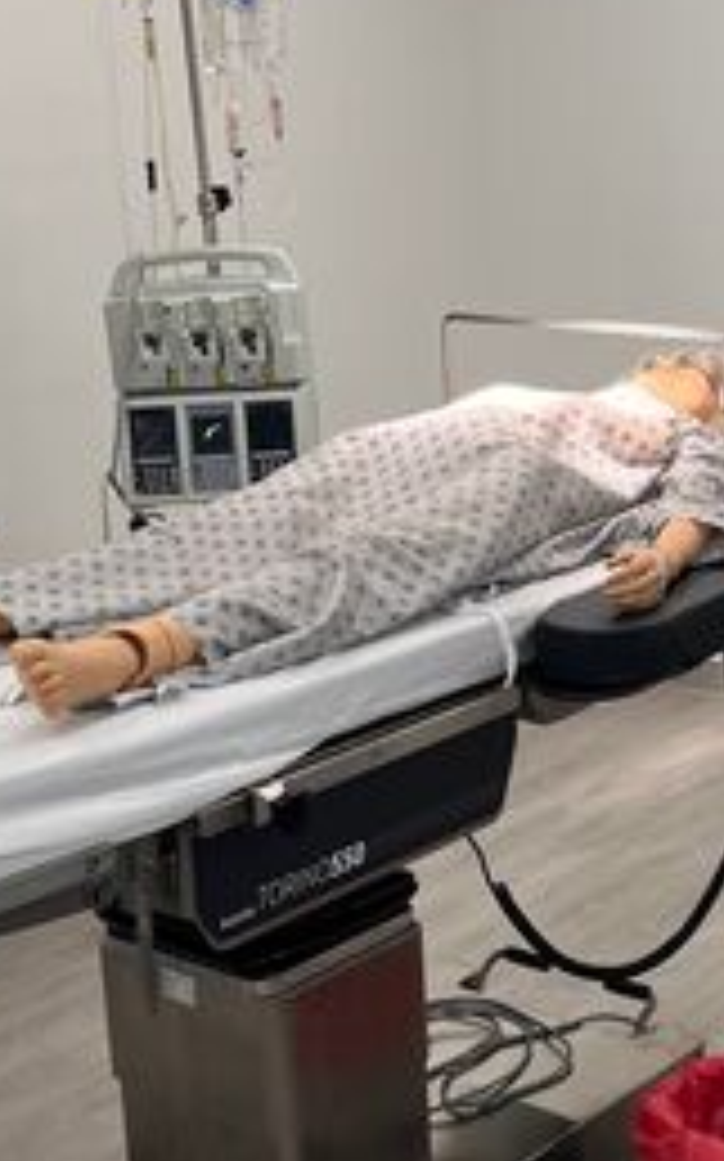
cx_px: 445
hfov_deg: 20.3
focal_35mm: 64
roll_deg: +3.3
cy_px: 639
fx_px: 2023
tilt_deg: -15.4
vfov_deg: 32.0
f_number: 1.5
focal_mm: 5.7
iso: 64
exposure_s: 1/120
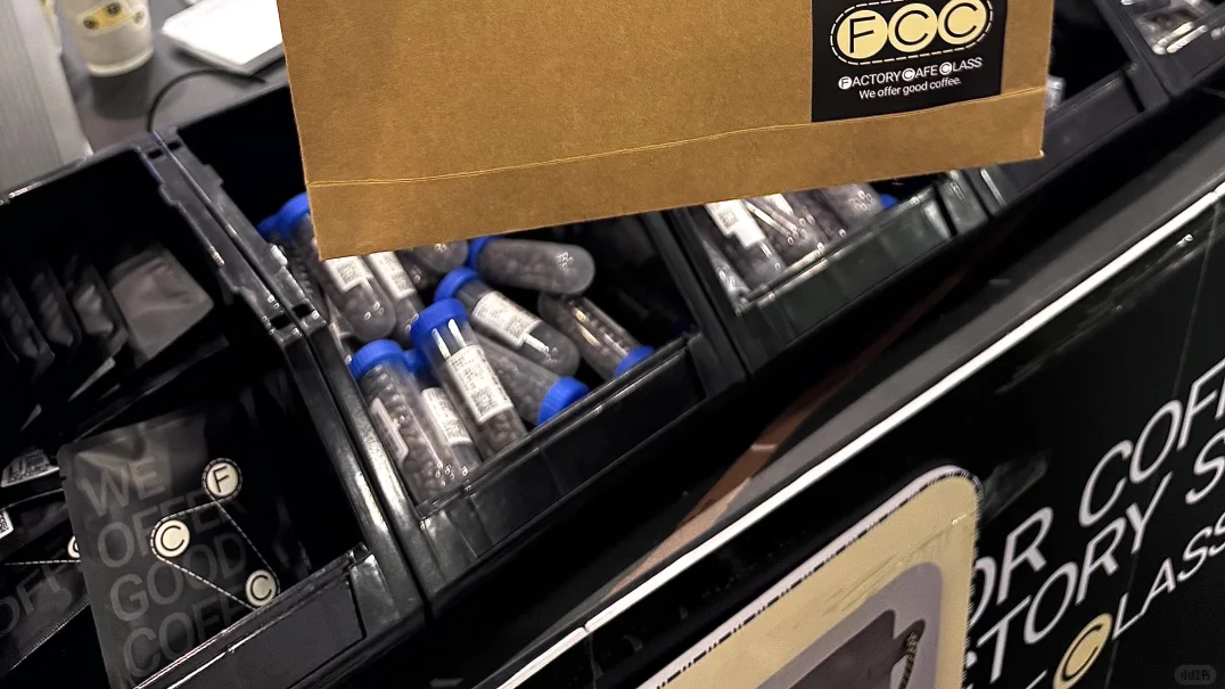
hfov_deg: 56.6
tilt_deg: -22.4
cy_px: -125
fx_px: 1137
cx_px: 611
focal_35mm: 35
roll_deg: +3.9
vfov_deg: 29.3
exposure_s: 1/50
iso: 250
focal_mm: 6.76
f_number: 1.78
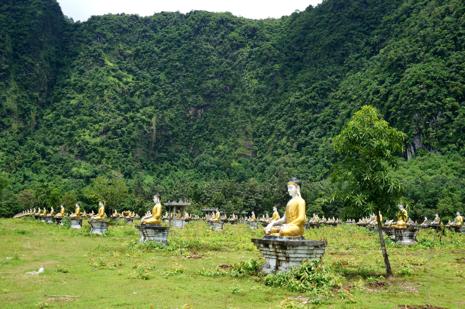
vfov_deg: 32.9
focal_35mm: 40
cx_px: 232
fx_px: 523
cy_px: 154
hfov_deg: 48.0
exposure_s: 1/125
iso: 200
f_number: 16
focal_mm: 27
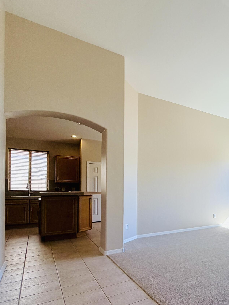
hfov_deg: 40.9
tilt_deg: +1.1
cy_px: 185
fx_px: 221
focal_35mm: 25
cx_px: 266
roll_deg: -0.7
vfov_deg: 68.6
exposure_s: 1/164
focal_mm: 2.22
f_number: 2.2
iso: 50
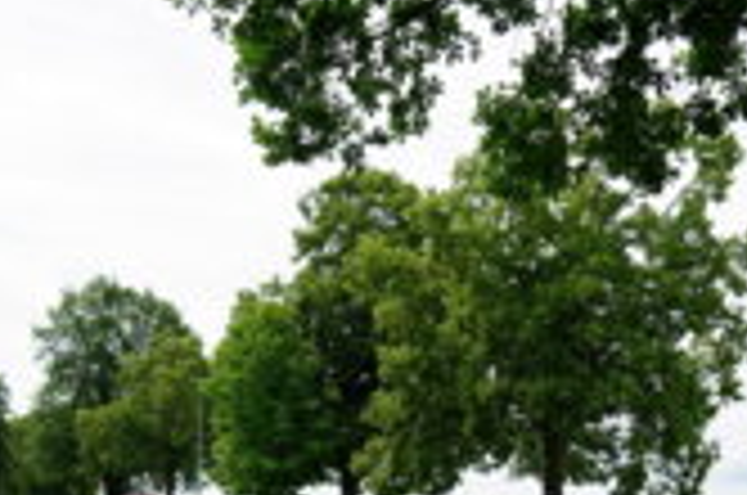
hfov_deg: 34.4
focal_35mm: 58
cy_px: 529
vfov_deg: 22.1
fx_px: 1201
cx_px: 279
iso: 100
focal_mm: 24
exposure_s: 1/500
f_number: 4.5
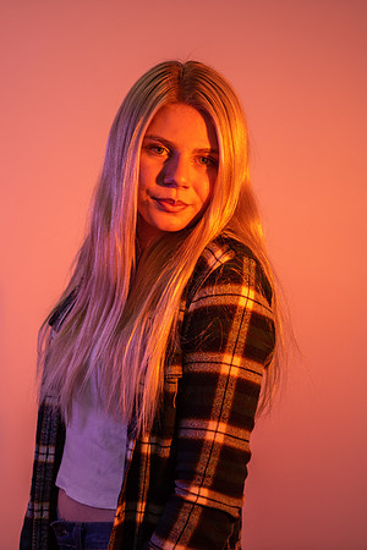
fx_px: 1329
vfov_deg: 23.4
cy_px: 275
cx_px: 184
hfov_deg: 15.7
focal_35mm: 87
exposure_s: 1/250
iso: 500
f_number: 2.8
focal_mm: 58
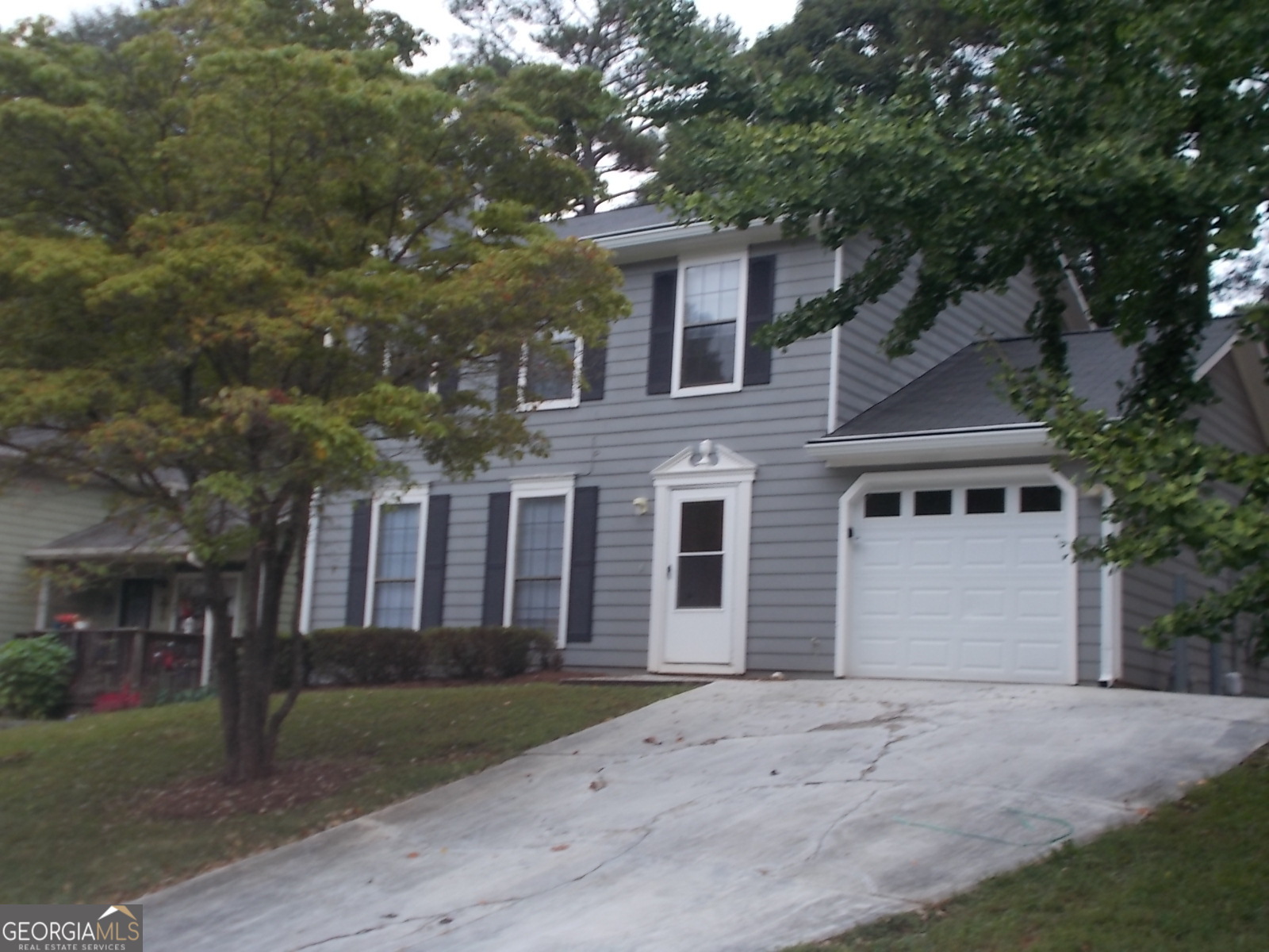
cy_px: 476
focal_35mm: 44
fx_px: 1613
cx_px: 634
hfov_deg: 42.9
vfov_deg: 32.9
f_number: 4.2
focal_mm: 7.9
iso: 80
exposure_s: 1/30
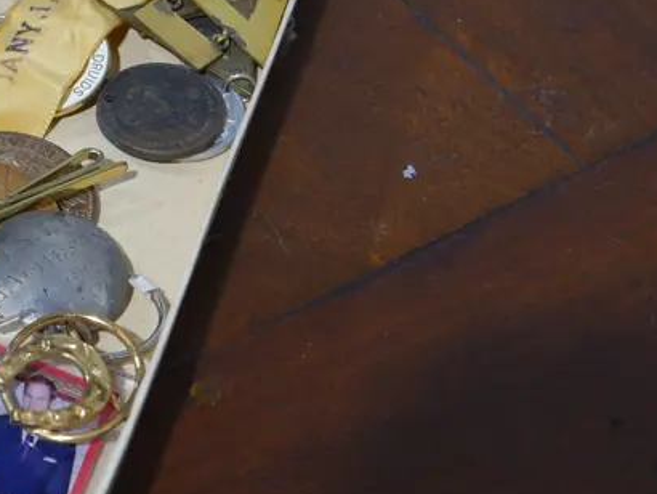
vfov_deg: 14.7
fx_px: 1899
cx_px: -149
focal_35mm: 100
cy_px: 121
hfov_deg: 18.5
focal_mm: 20
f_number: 4.5
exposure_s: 1/60
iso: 400
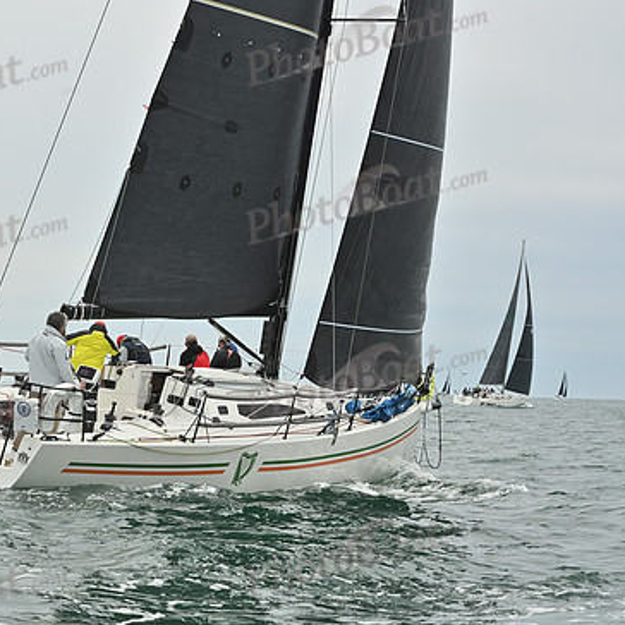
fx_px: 2267
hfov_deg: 15.6
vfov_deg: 15.7
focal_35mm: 111
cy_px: 313
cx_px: 158
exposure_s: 1/1000
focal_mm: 82
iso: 320
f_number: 9
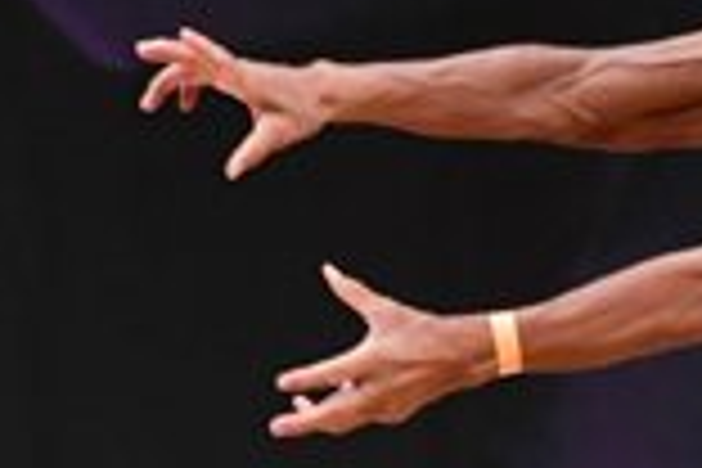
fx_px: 24724
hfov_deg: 1.6
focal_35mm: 1268
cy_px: 549
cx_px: 983
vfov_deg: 1.1
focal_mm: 170
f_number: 5.6
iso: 2500
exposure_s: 1/400
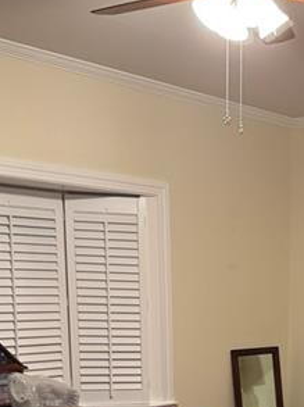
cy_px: 428
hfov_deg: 22.3
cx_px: 310
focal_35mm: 63
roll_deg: -1.8
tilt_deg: -11.0
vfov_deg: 28.4
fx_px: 739
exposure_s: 1/40
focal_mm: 6.76
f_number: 1.78
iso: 640
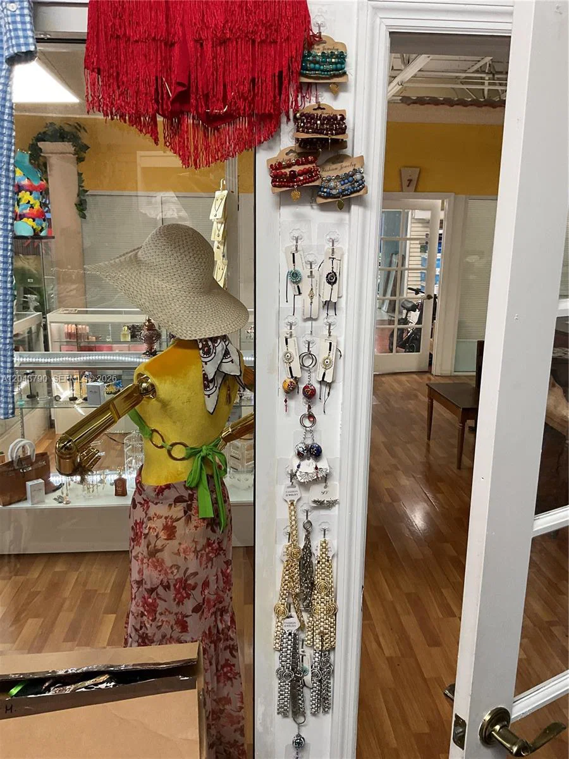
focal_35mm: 29
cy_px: 380
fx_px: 636
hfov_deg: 48.2
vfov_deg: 61.7
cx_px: 284
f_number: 1.8
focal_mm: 3
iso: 100
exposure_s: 1/60
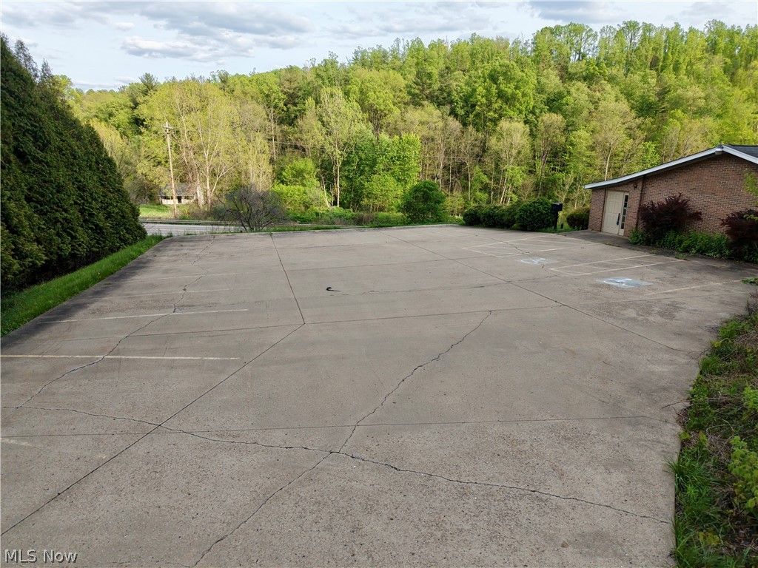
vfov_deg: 56.8
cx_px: 379
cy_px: 284
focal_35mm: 24
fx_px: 526
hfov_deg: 71.6
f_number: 1.8
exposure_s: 1/725
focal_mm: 8.67
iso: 100
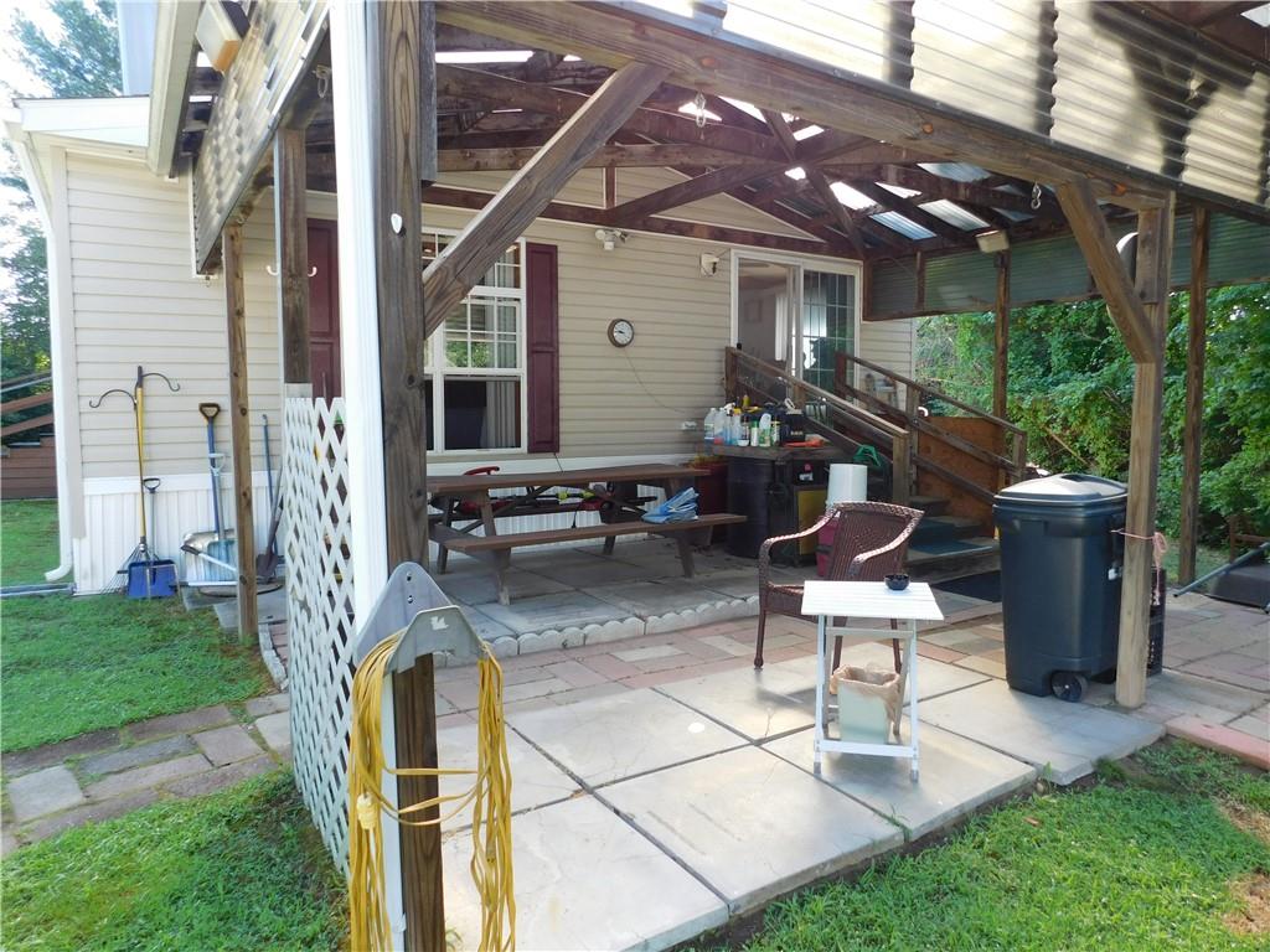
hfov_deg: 73.9
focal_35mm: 23
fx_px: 844
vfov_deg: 58.9
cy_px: 476
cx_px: 635
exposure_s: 1/125
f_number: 3
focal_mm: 4
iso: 125
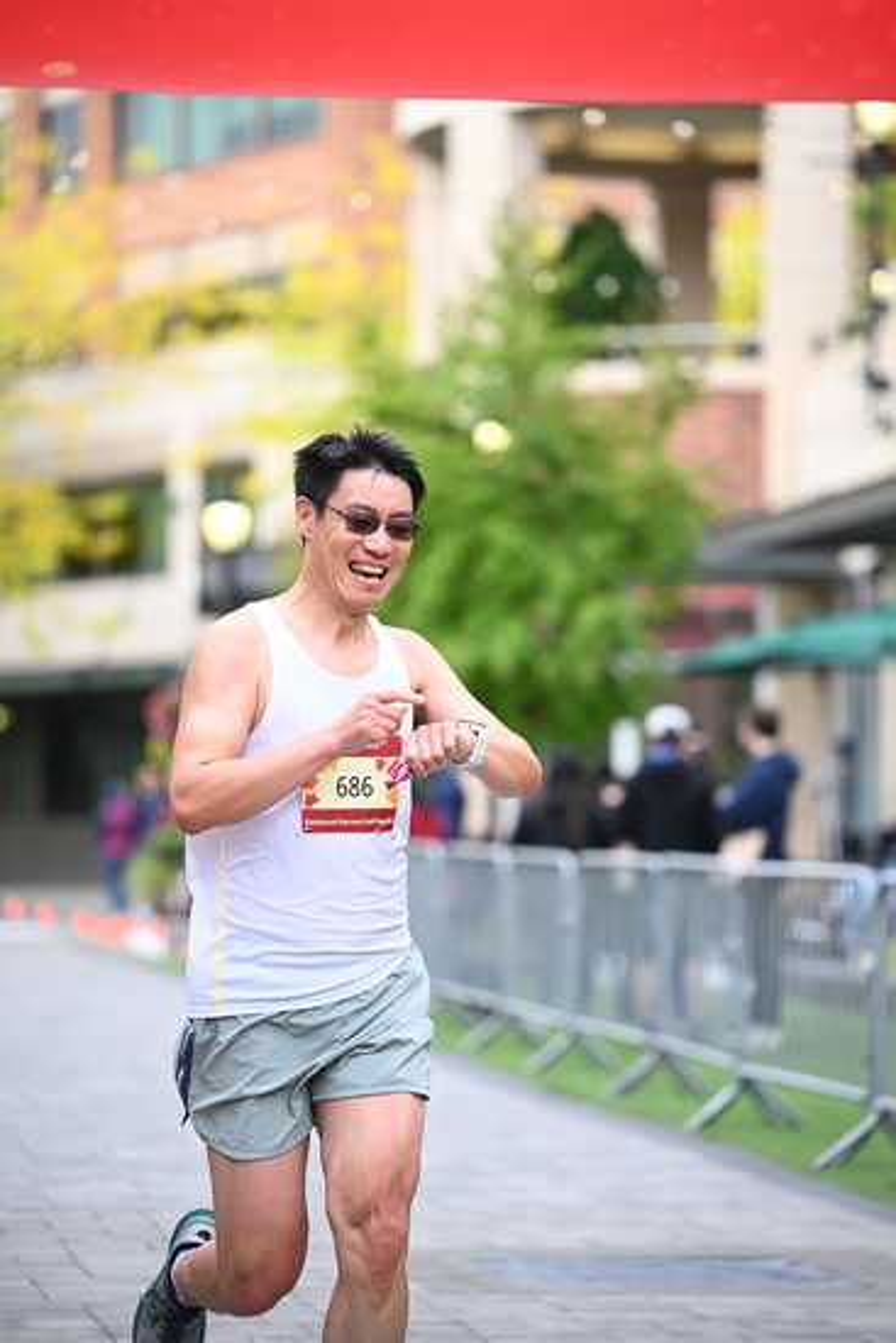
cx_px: 448
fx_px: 5036
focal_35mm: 135
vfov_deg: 15.2
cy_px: 672
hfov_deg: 10.2
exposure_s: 1/1250
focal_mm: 135
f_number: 2.8
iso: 1000
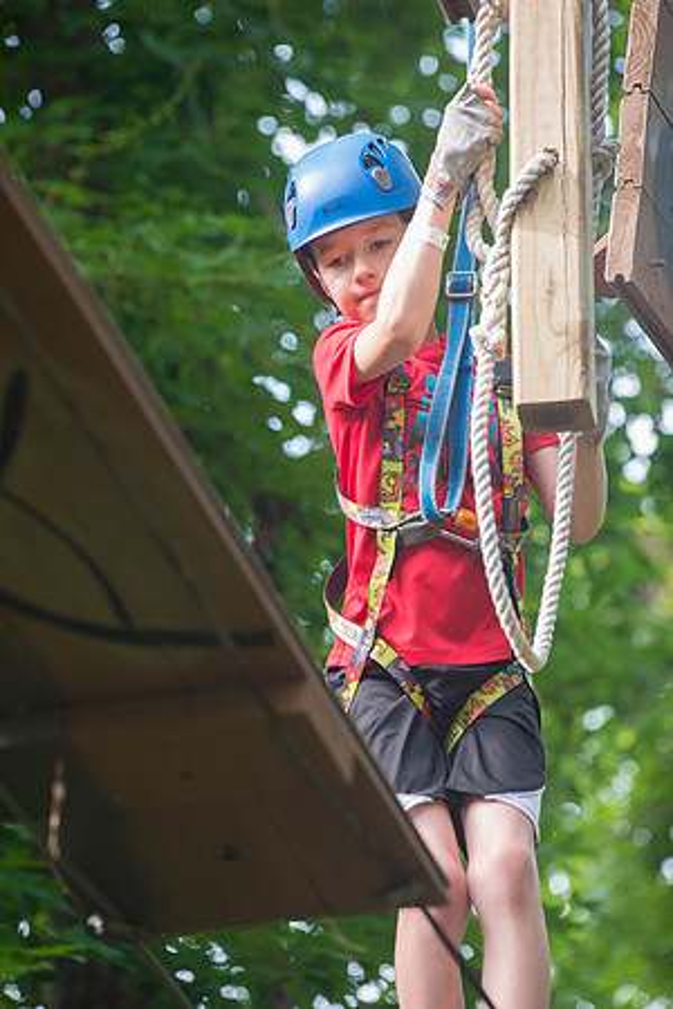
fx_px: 5608
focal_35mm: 200
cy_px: 504
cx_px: 336
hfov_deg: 6.9
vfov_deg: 10.3
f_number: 5
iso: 1250
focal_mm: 200
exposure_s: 1/400
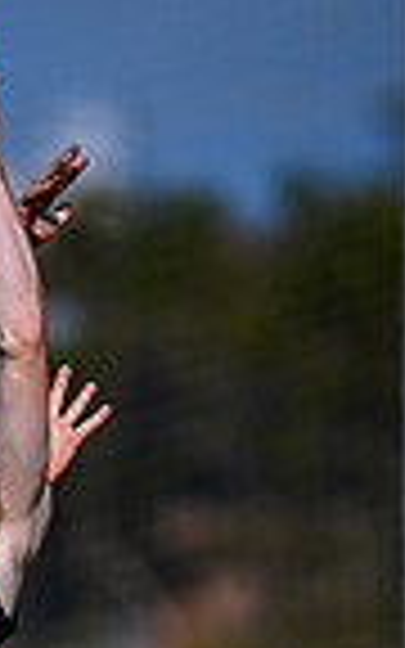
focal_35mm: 3083
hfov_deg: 0.4
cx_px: -128
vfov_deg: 0.7
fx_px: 54446
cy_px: 886
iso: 100
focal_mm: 500
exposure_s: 1/2500
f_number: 4
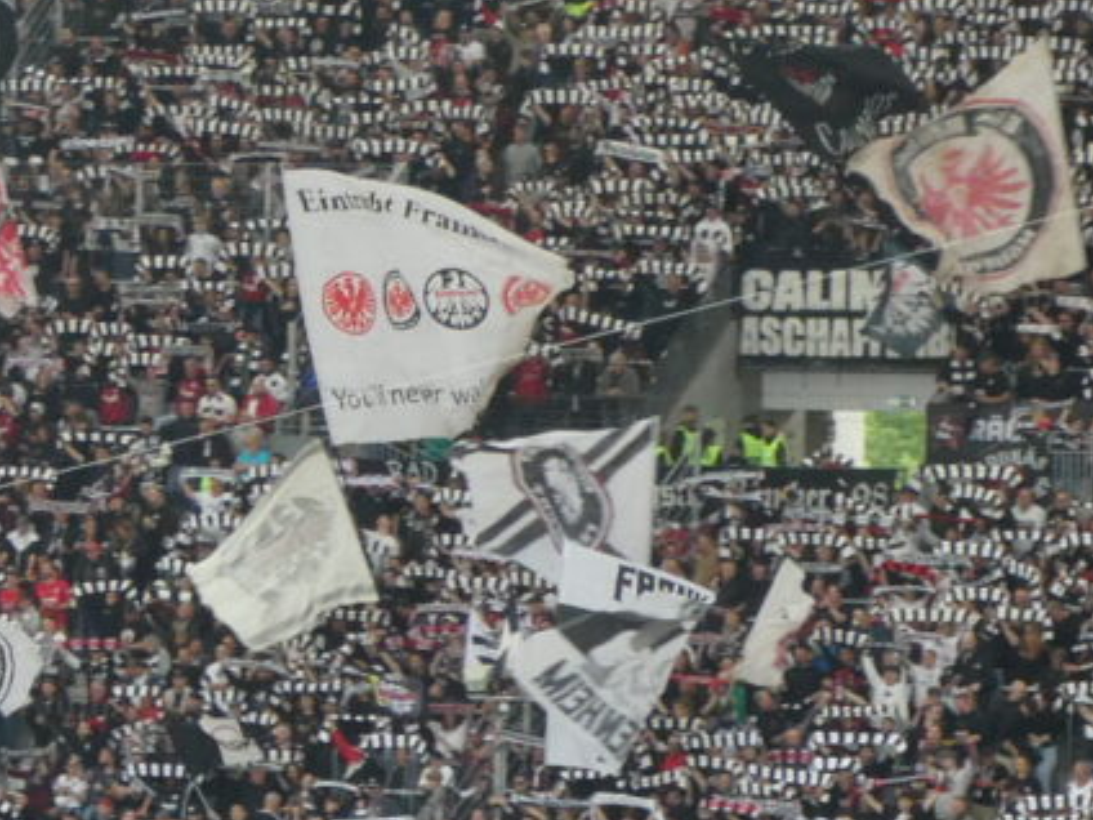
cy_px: 931
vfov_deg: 3.7
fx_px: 12630
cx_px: -714
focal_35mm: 400
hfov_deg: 4.9
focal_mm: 19
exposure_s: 1/80
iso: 160
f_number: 5.1
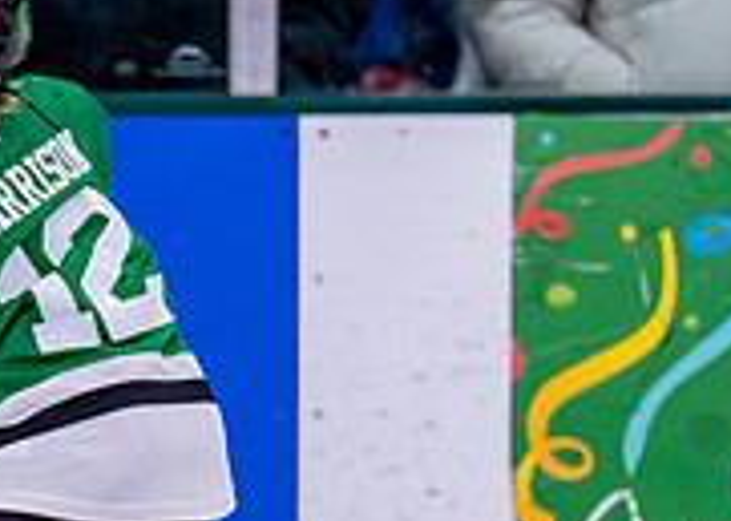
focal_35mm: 1061
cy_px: 541
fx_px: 22011
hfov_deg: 1.9
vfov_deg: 1.4
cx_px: -537
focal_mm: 200
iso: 2500
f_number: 2.8
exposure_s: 1/1250
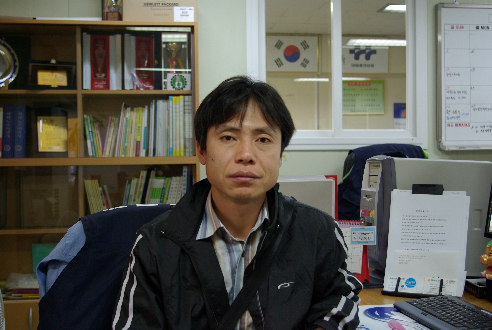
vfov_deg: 29.0
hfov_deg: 42.3
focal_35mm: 46
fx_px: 636
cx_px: 246
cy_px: 165
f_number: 4
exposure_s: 1/8
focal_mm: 31
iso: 400
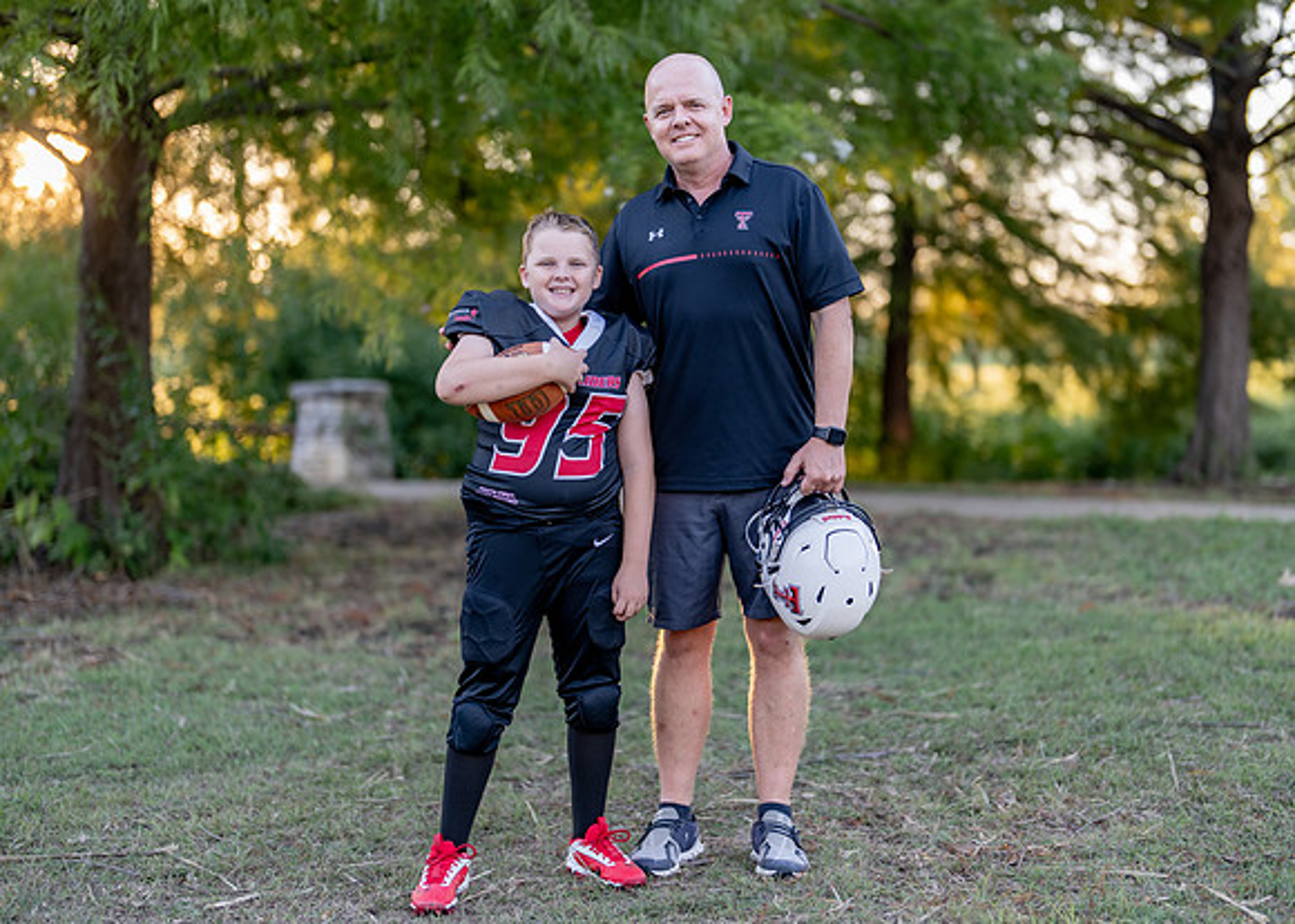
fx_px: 2200
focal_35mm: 60
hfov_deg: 32.8
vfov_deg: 23.7
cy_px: 446
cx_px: 696
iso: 100
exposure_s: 1/400
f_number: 1.2
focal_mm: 50
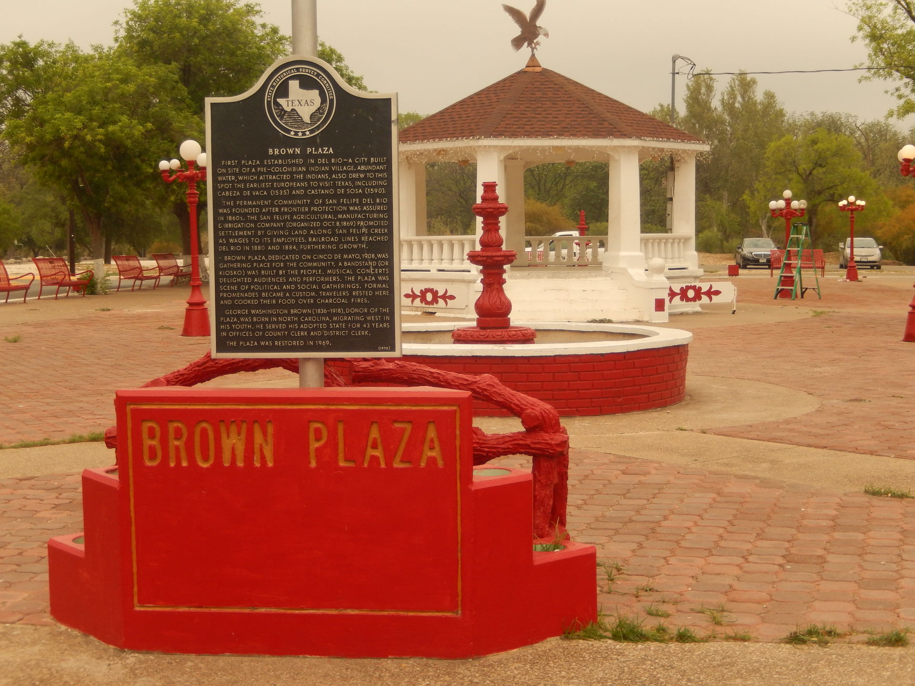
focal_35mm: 58
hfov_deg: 33.2
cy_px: 343
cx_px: 458
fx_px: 1533
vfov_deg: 25.2
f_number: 4.6
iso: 125
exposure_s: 1/320
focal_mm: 10.4
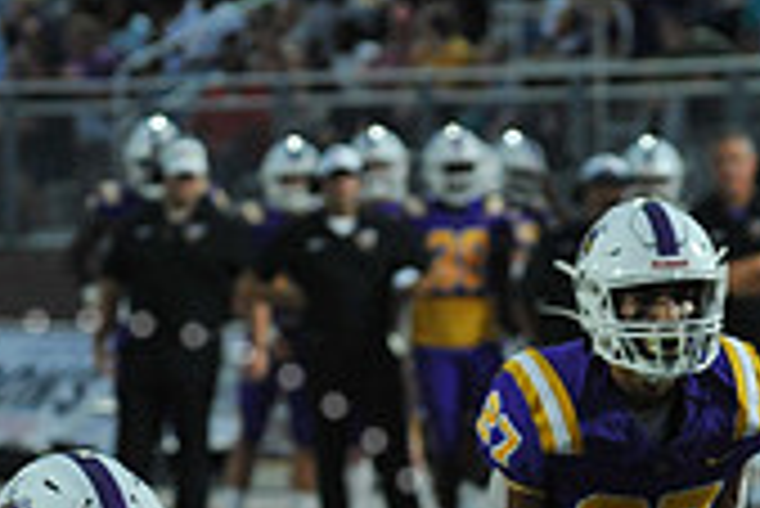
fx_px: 14473
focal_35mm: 685
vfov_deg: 2.0
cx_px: 81
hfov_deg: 3.0
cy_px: 733
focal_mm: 200
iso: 2500
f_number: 6.3
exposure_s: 1/400
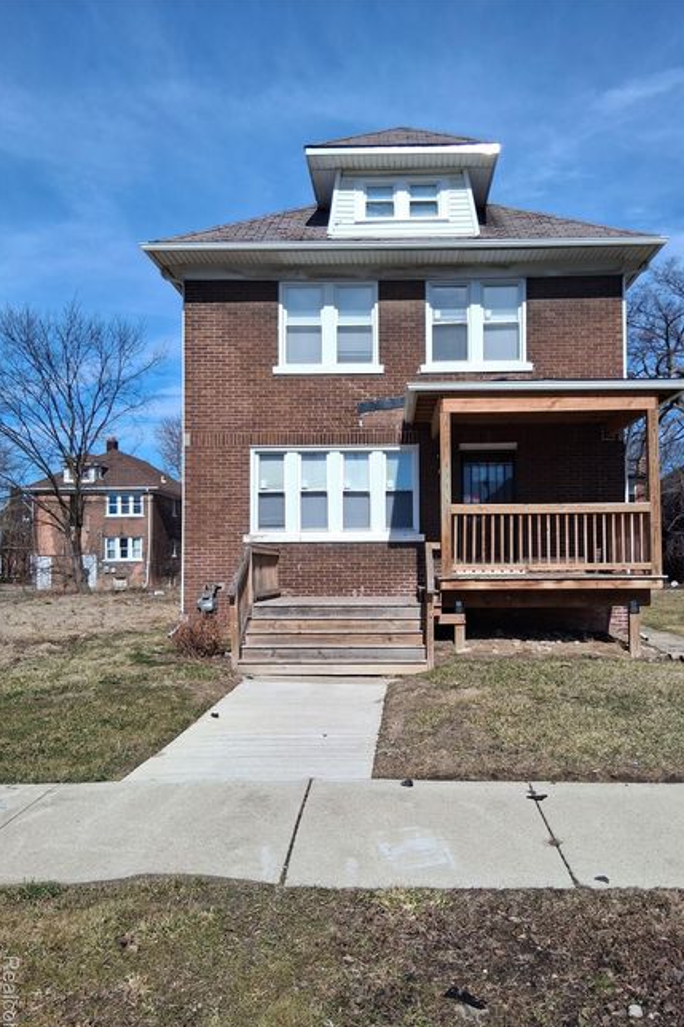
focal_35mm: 28
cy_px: 527
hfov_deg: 46.2
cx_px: 394
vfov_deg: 65.5
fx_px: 798
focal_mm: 3.98
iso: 25
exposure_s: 1/788
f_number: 1.8
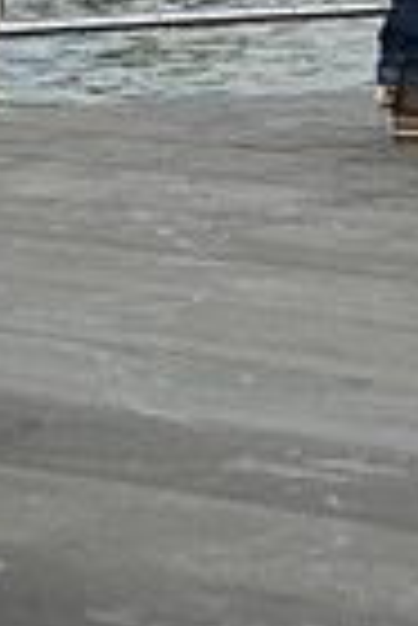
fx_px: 3996
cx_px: 811
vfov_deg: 8.5
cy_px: -554
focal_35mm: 230
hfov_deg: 5.9
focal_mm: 55
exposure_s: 1/250
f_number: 8
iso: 250
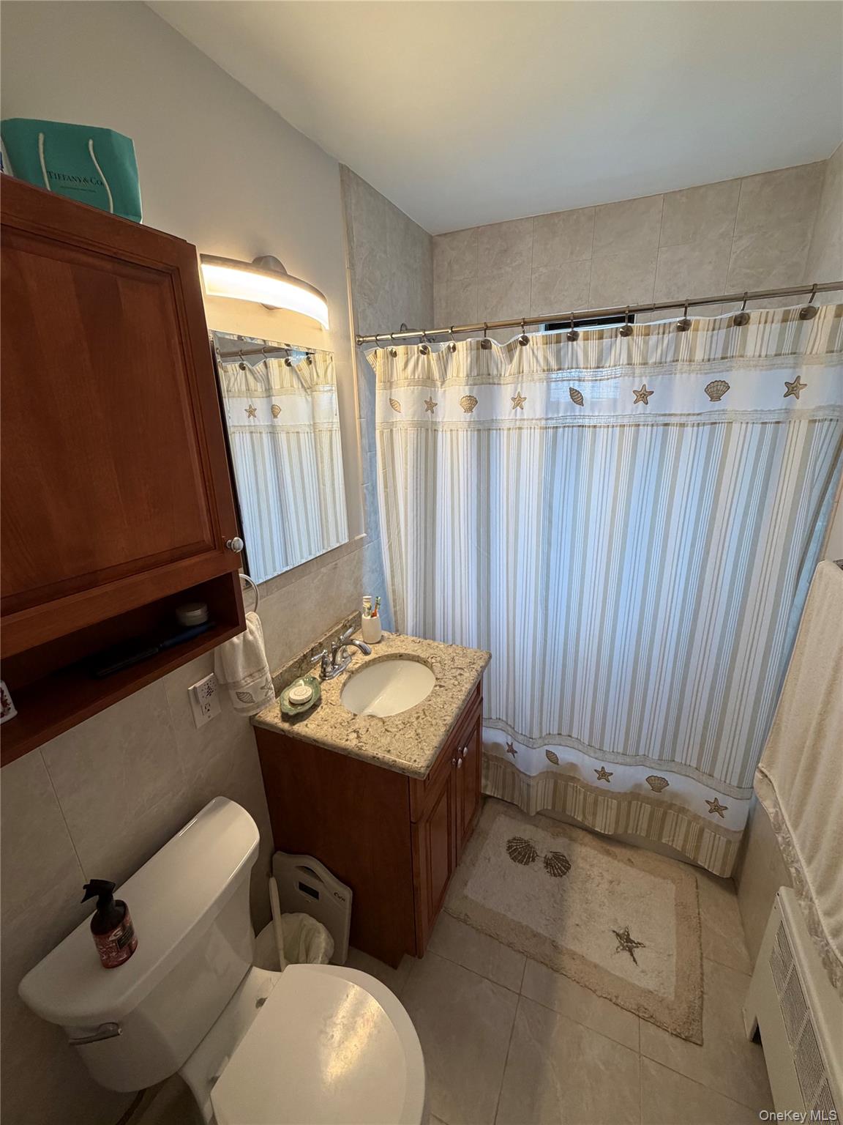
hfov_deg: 85.7
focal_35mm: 14
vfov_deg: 102.1
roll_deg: +1.0
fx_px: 455
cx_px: 422
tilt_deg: -18.7
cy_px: 562
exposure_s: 1/120
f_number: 2.2
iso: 320
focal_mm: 2.22
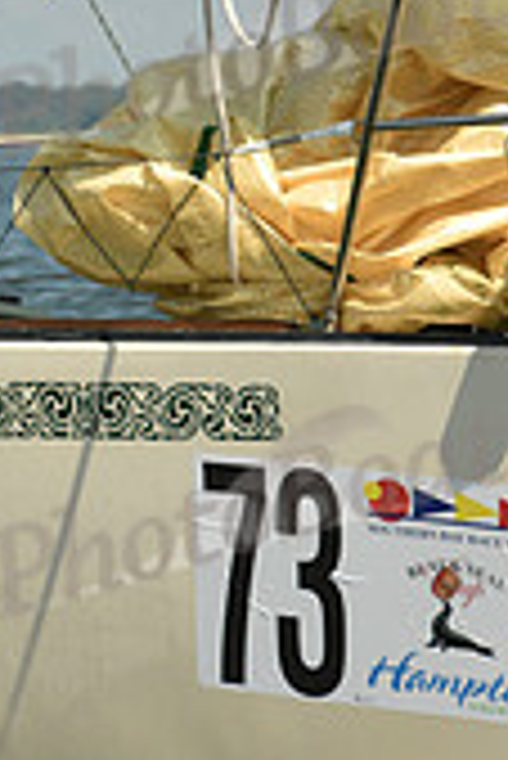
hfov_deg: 2.0
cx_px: -241
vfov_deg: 3.0
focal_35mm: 687
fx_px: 14511
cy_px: -126
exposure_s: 1/1000
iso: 320
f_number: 10
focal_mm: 200
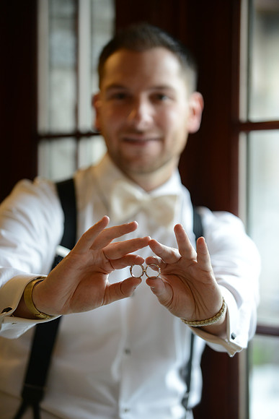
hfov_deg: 10.6
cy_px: 210
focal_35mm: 130
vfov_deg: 15.8
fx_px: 1510
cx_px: 140
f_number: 2.8
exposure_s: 1/250
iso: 800
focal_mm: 130
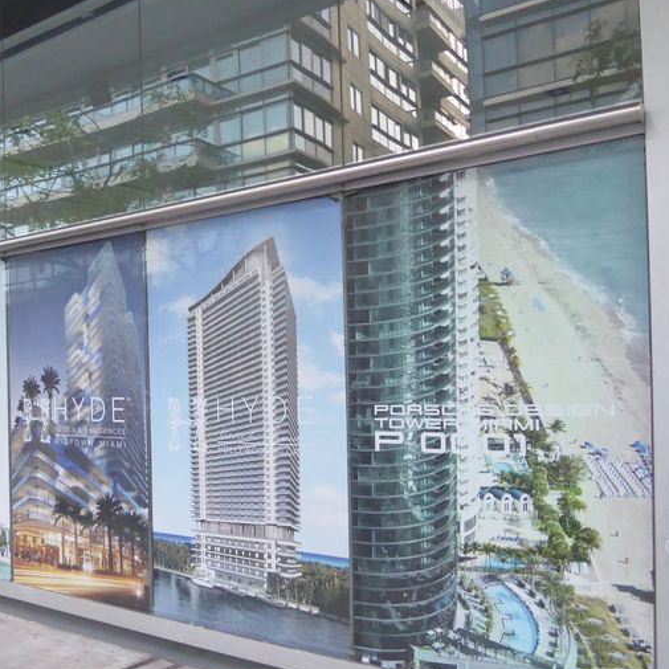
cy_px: 383
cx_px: 231
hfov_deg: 46.6
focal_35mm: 35
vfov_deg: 47.1
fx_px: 765
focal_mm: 4.3
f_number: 3.3
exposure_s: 1/125
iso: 500
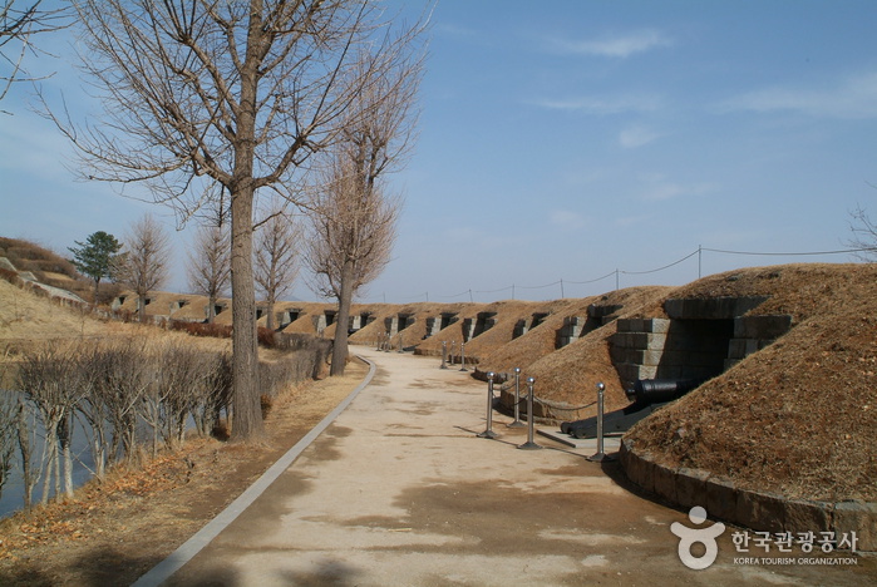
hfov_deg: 61.9
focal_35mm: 30
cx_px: 438
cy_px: 294
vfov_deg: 43.7
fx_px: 732
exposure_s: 1/500
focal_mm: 20
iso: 400
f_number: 11
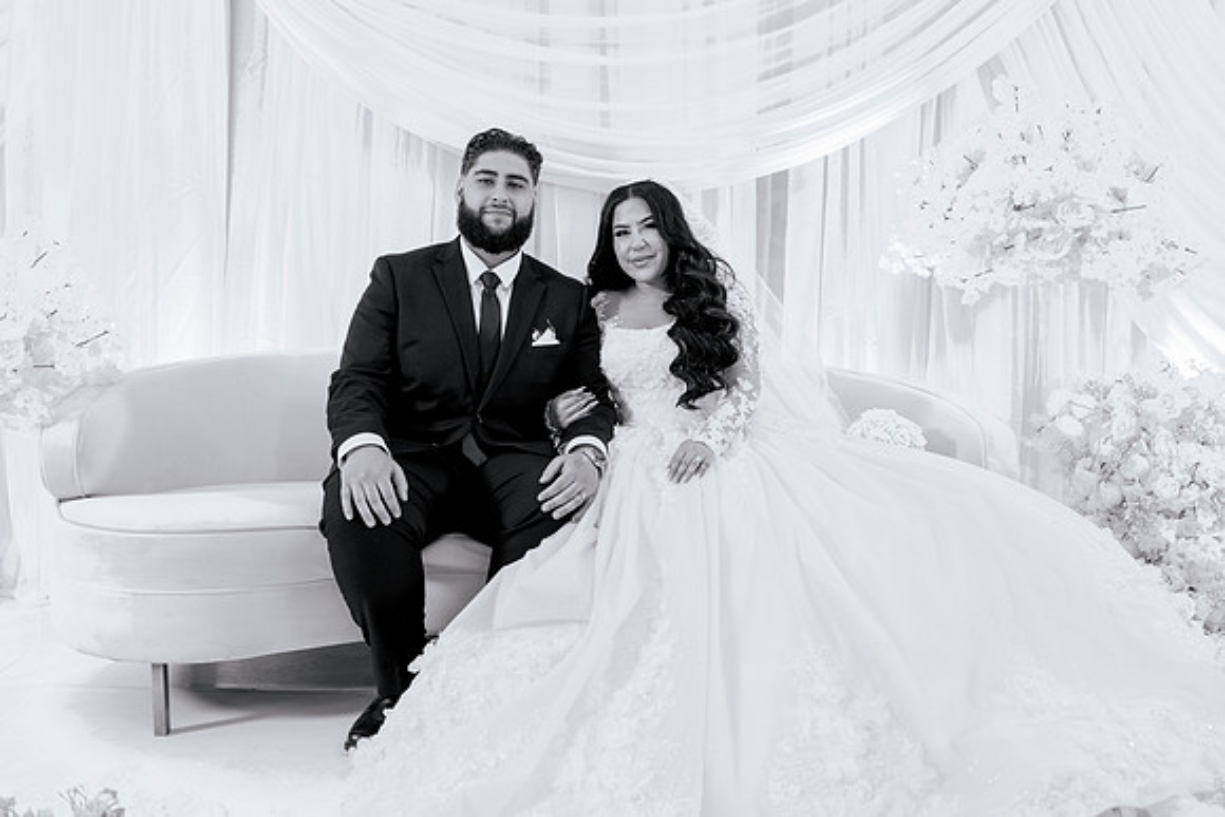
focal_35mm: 28
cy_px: 408
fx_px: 953
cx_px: 612
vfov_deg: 46.4
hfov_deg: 65.5
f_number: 2.8
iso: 800
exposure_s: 1/160
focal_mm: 28
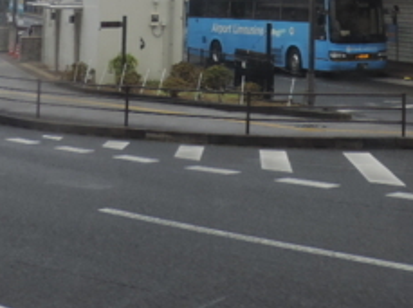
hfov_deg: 23.2
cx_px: 294
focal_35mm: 84
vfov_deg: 16.5
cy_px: -94
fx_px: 1001
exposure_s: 1/160
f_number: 3
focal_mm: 4.3
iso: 80
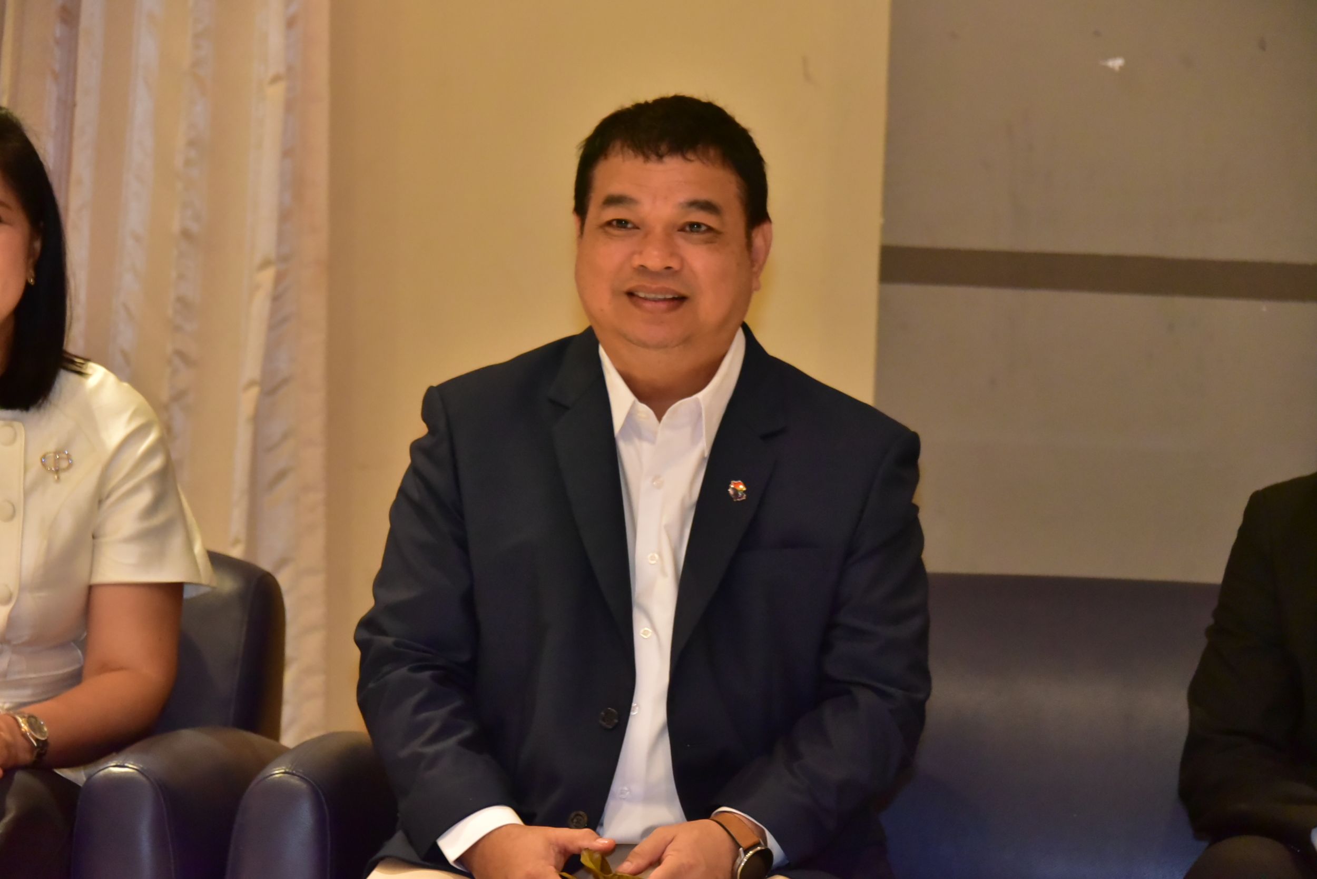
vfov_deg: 10.2
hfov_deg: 15.2
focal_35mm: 135
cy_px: 440
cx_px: 658
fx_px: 4940
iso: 8000
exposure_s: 1/125
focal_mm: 135
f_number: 5.6
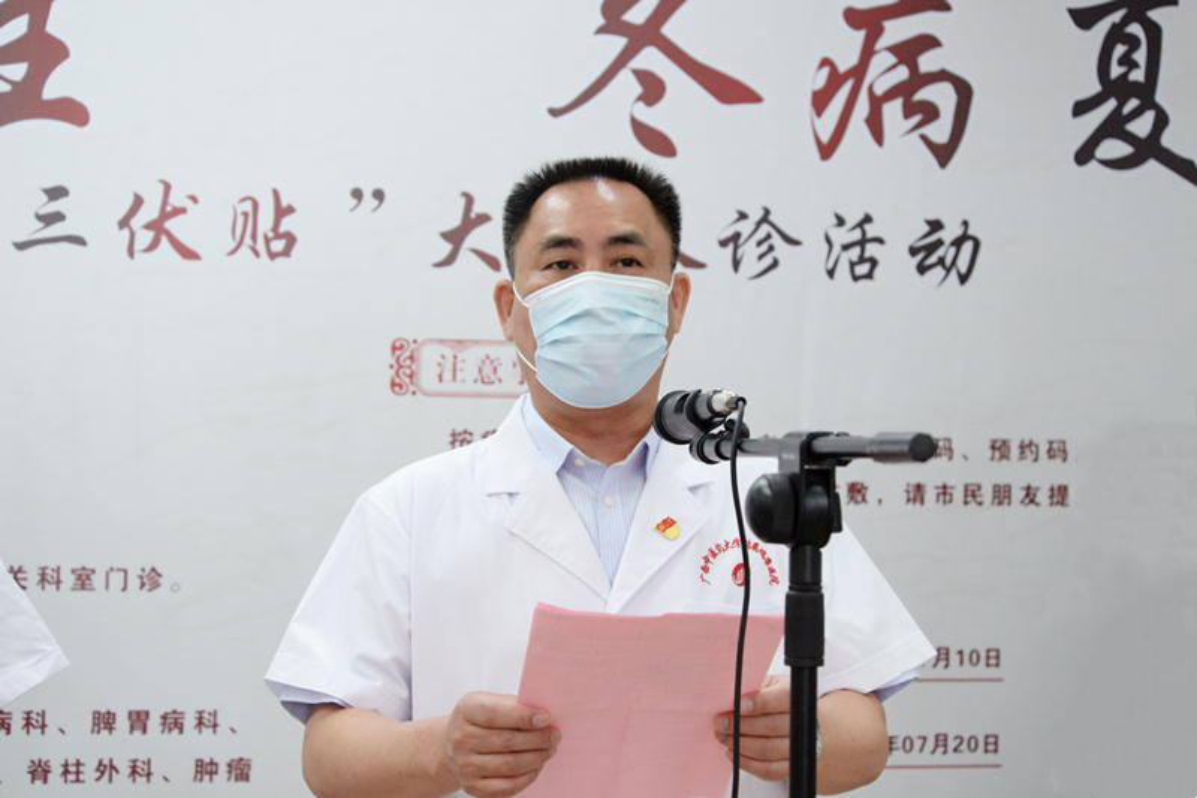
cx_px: 598
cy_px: 399
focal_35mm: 62
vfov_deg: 21.9
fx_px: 2061
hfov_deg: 32.4
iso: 4000
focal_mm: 62
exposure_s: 1/60
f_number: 5.6
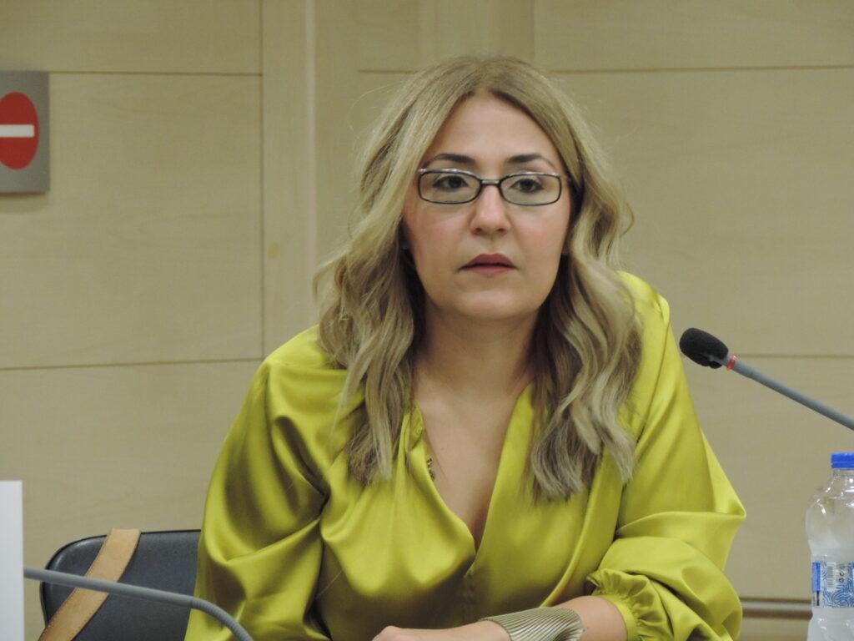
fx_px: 7401
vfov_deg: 5.0
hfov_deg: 6.6
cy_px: 320
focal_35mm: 300
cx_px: 427
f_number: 4.8
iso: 800
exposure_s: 1/25
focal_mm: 53.5
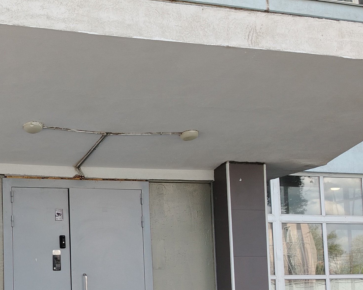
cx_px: 62
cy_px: 232
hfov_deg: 28.8
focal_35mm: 64
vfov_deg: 23.5
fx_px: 688
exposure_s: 1/182
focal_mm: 5.25
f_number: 1.75
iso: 100
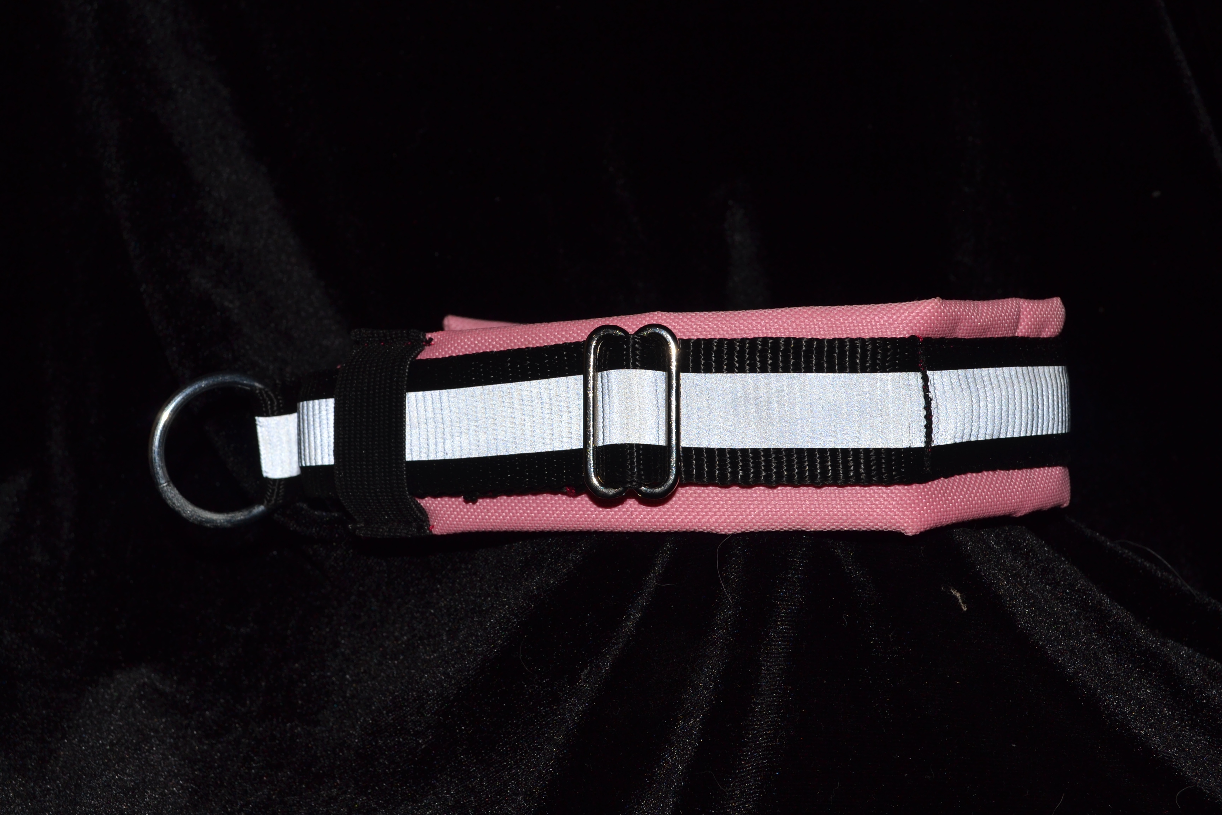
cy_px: 410
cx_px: 607
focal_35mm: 47
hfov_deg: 41.9
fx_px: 1595
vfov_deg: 28.6
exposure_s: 1/60
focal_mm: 30
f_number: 8
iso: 100
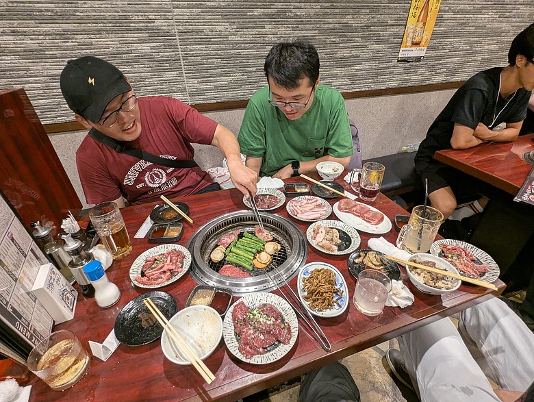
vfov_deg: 78.2
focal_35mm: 16
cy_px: 201
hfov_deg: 94.4
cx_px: 267
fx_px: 247
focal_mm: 2.35
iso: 265
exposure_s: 1/29.3
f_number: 2.2
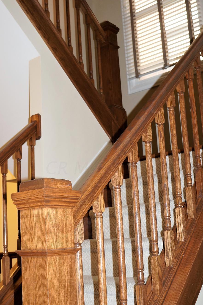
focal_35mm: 45
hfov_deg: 29.7
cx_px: 76
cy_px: 167
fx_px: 381
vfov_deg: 43.6
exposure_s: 1/60
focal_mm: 20
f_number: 4
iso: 400
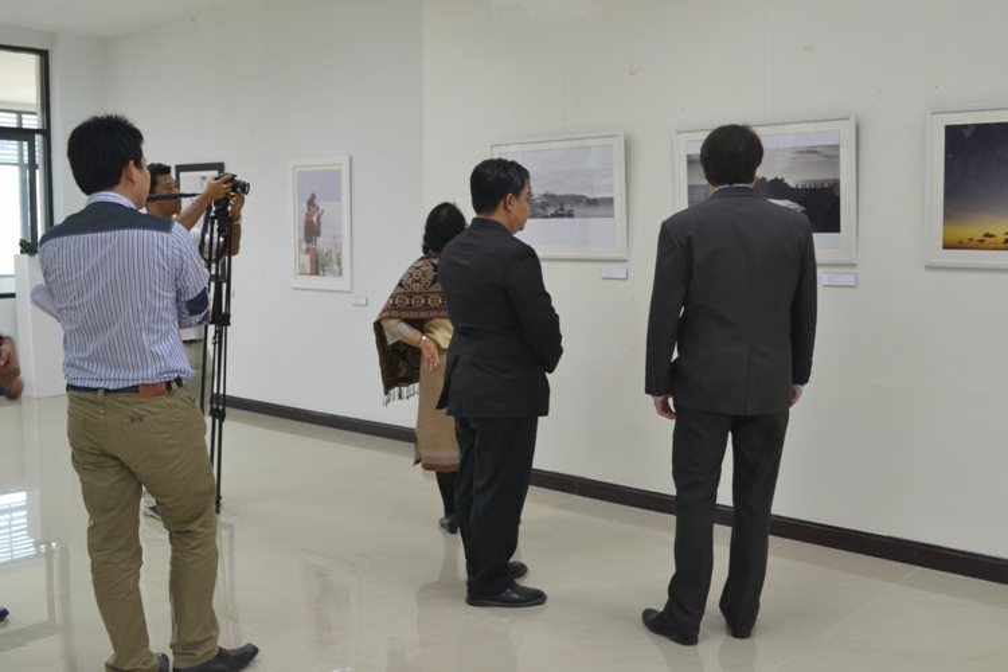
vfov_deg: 36.9
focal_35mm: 36
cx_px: 504
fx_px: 1008
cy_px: 336
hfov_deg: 53.1
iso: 1800
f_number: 10
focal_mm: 24
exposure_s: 1/30
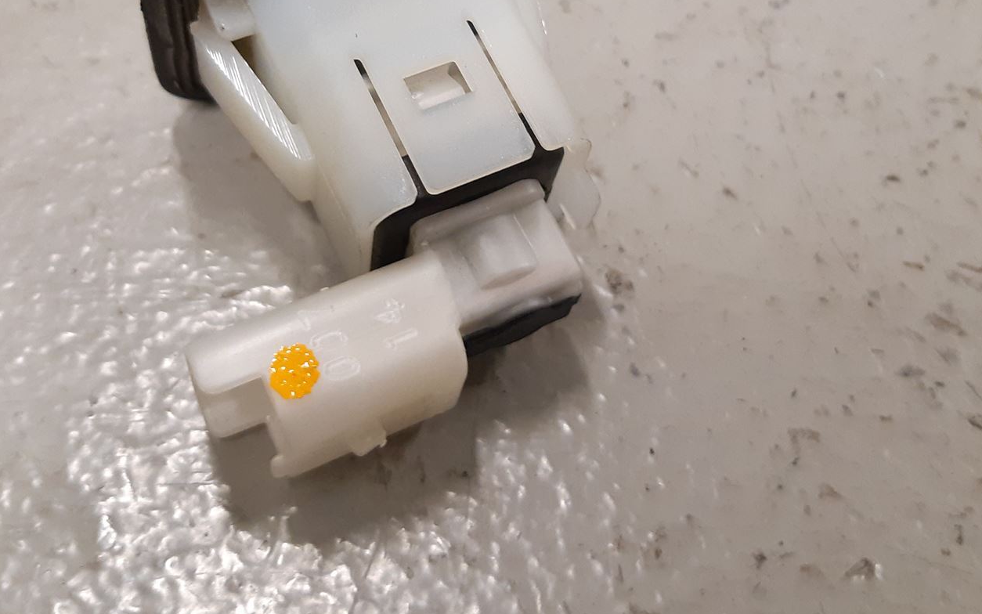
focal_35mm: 45
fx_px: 1204
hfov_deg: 44.3
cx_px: 449
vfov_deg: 28.0
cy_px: 117
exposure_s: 1/60
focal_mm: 3.93
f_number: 1.7
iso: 200
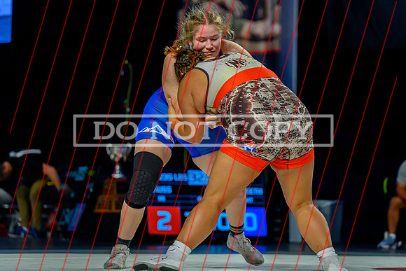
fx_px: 1514
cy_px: 107
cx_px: 233
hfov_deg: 15.3
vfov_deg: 10.2
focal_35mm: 134
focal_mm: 110
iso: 4500
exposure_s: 1/800
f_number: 2.8
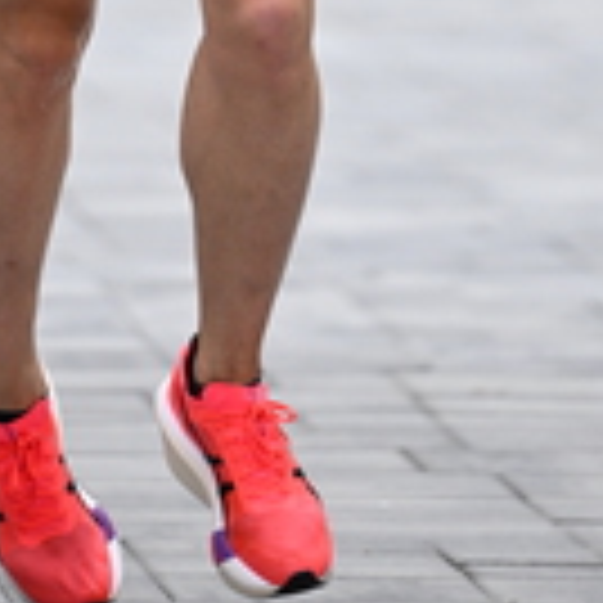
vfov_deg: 2.6
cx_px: 151
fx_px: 13106
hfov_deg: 2.6
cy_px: -423
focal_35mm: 665
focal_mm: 190
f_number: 2.8
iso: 1600
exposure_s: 1/1250
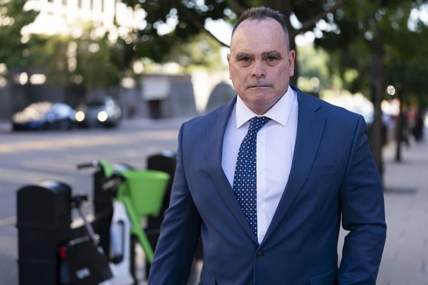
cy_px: 142
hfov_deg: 28.9
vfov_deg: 19.4
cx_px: 214
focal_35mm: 70
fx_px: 832
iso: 200
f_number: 2.8
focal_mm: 70
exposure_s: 1/400
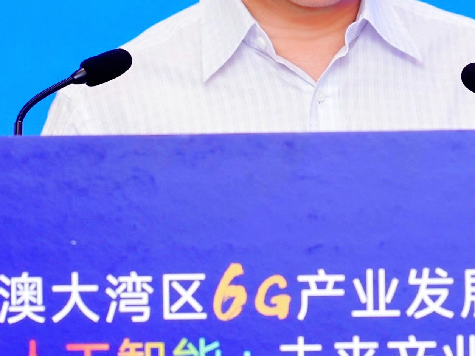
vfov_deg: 3.2
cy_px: 86
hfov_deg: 4.2
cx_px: 340
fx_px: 6449
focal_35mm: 470
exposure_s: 1/250
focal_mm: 150
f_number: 2.8
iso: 800
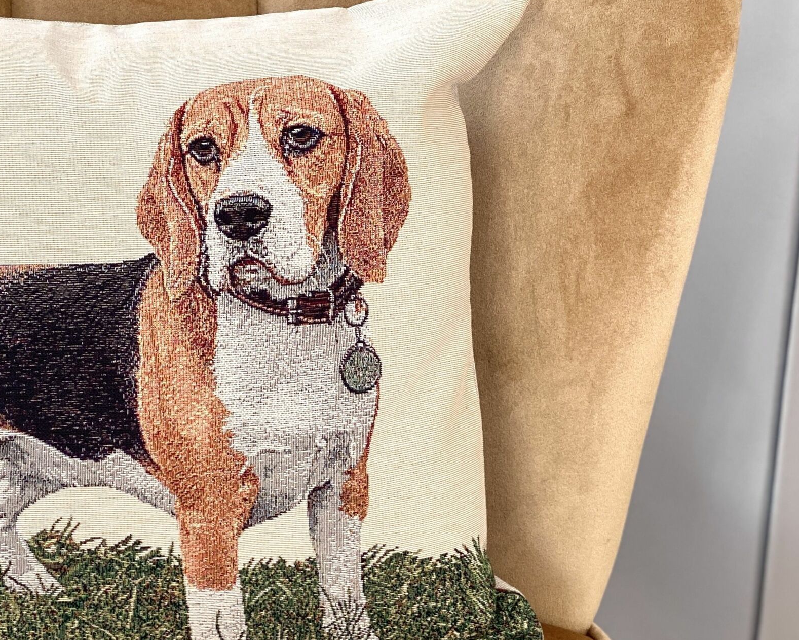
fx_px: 2436
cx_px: 199
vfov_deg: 15.0
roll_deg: +0.3
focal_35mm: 103
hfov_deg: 18.5
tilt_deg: -24.8
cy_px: 354
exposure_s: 1/122
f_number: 2
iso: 50
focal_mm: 6
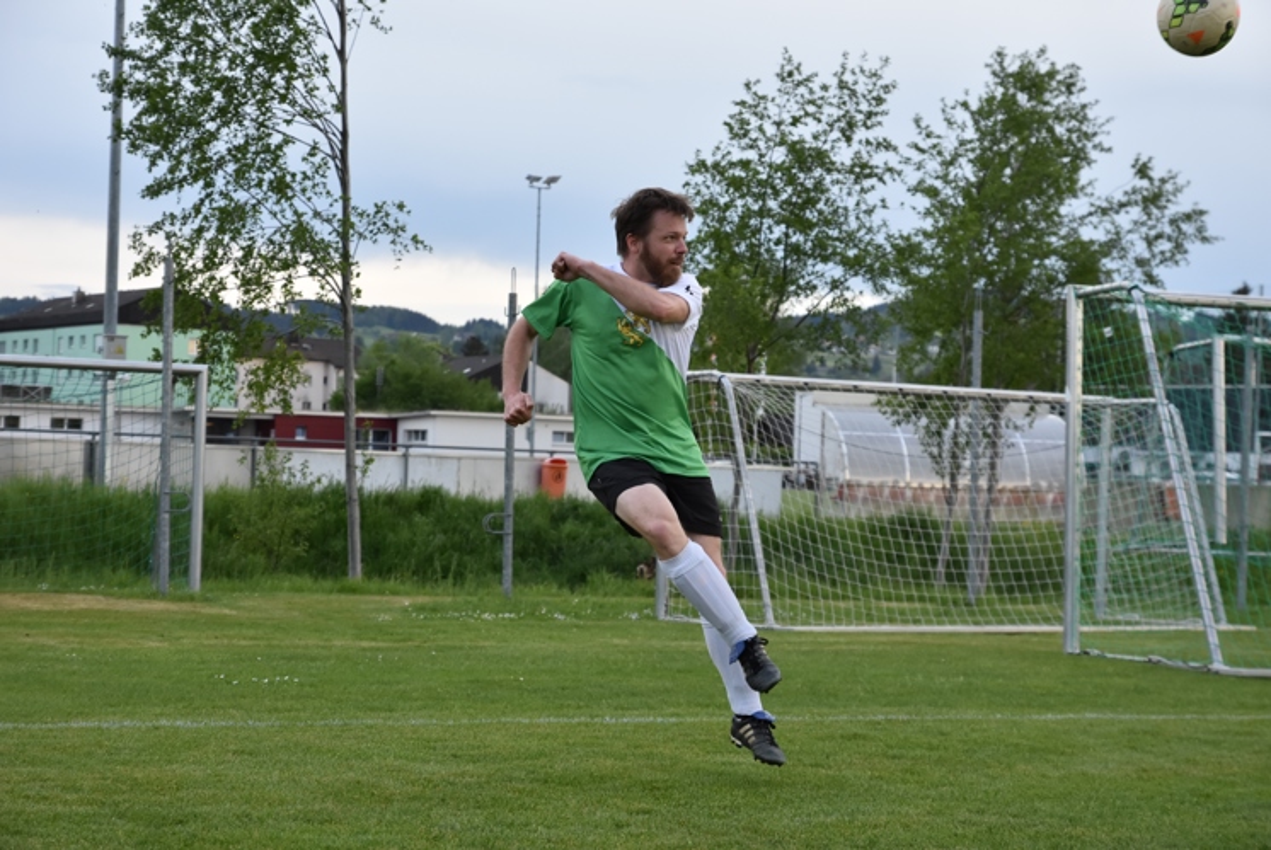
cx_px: 636
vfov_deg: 18.2
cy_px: 425
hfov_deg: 27.0
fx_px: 2650
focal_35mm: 75
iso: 800
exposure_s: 1/1000
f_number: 4
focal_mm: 50
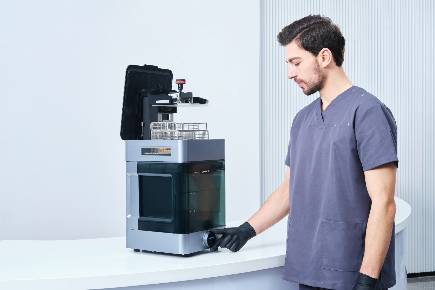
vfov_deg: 25.5
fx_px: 640
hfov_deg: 37.5
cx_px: 217
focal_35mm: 53
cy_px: 140
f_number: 11
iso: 160
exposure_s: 1/2.5
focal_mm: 63
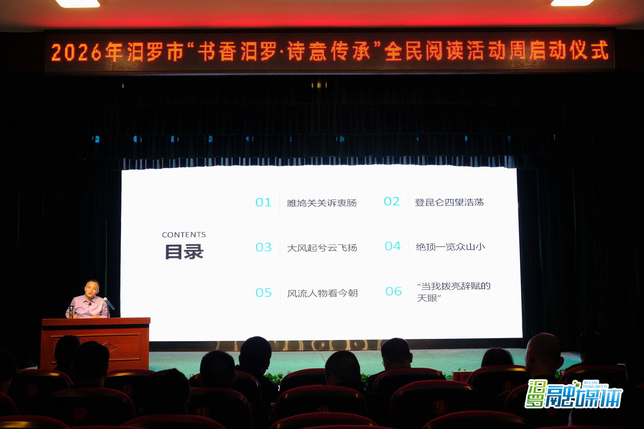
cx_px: 322
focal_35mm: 42
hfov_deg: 46.4
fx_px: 751
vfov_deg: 31.9
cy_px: 214
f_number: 5
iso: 1250
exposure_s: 1/60
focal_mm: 27.9
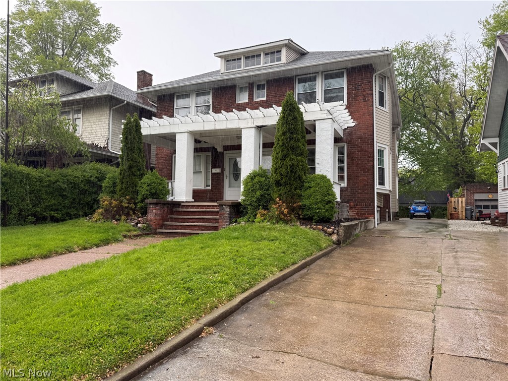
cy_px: 190
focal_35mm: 24
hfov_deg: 71.6
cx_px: 254
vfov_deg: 56.8
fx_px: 352
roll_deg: -0.8
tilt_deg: +3.6
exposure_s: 1/121
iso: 80
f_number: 1.78
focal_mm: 6.76
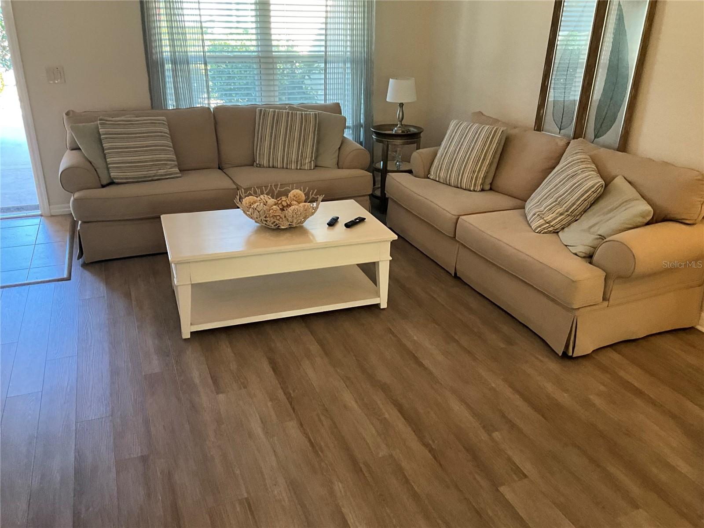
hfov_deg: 61.7
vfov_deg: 48.2
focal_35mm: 29
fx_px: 590
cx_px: 352
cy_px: 264
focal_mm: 3
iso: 160
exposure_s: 1/60
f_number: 1.8
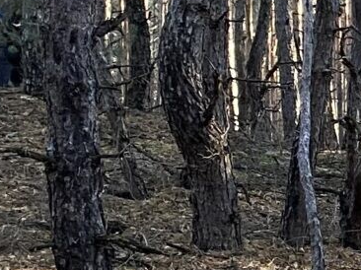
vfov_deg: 8.1
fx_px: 1897
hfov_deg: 9.0
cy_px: 316
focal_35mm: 182
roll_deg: +0.6
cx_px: 1050
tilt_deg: -1.9
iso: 125
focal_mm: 4.25
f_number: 1.8
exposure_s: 1/86
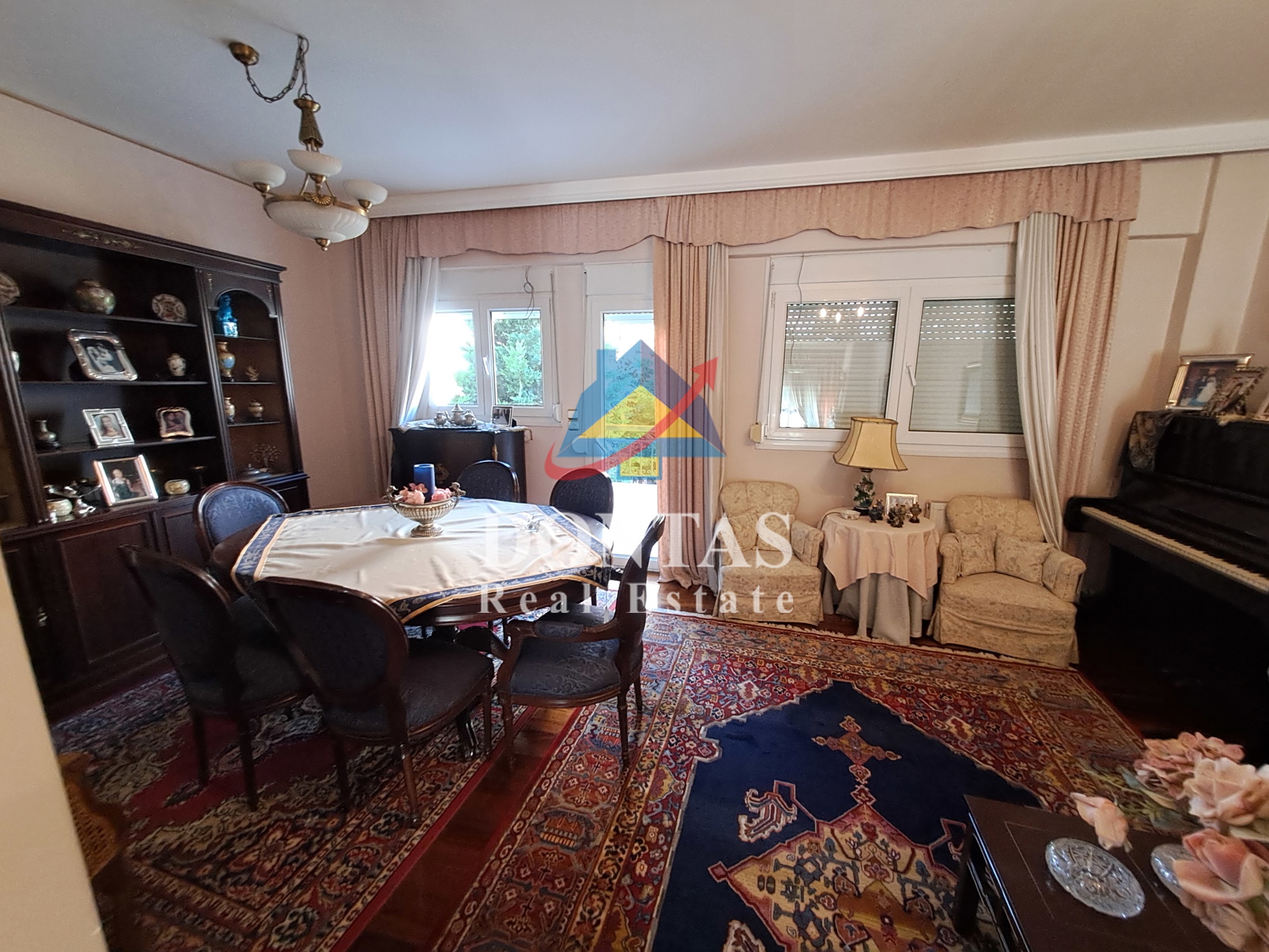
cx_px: 634
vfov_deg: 89.9
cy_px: 476
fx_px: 477
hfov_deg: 106.2
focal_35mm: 13
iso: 250
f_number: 2.2
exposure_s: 1/50
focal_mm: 1.42
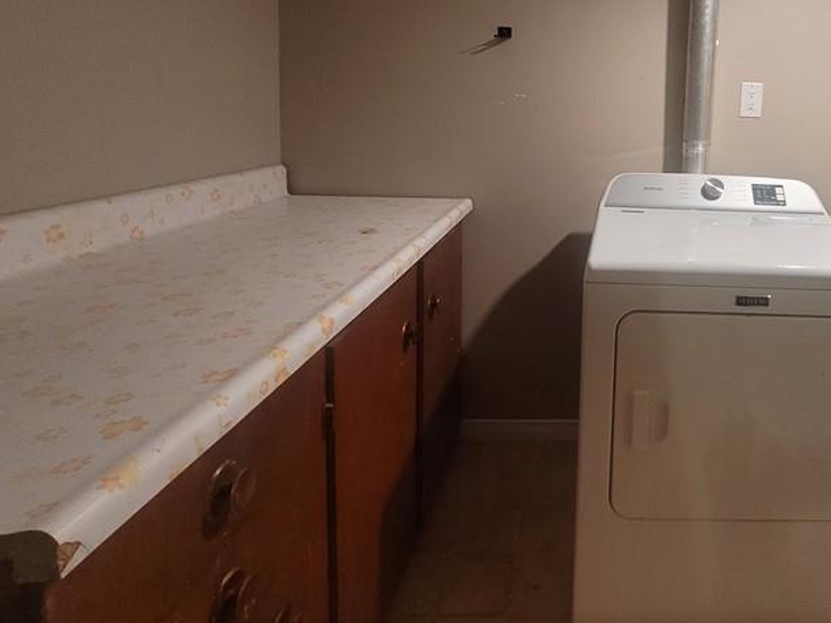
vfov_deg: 58.6
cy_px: 172
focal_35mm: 22
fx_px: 528
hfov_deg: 70.1
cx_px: 644
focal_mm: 1.74
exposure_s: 1/40
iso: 320
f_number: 2.2
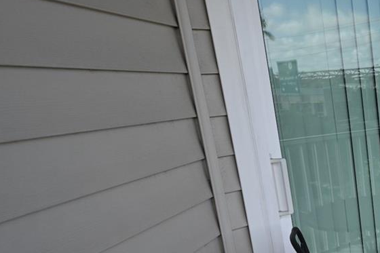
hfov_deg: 36.4
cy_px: 202
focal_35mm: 40
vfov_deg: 32.5
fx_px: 422
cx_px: 465
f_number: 5.6
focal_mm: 14
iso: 160
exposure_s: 1/250
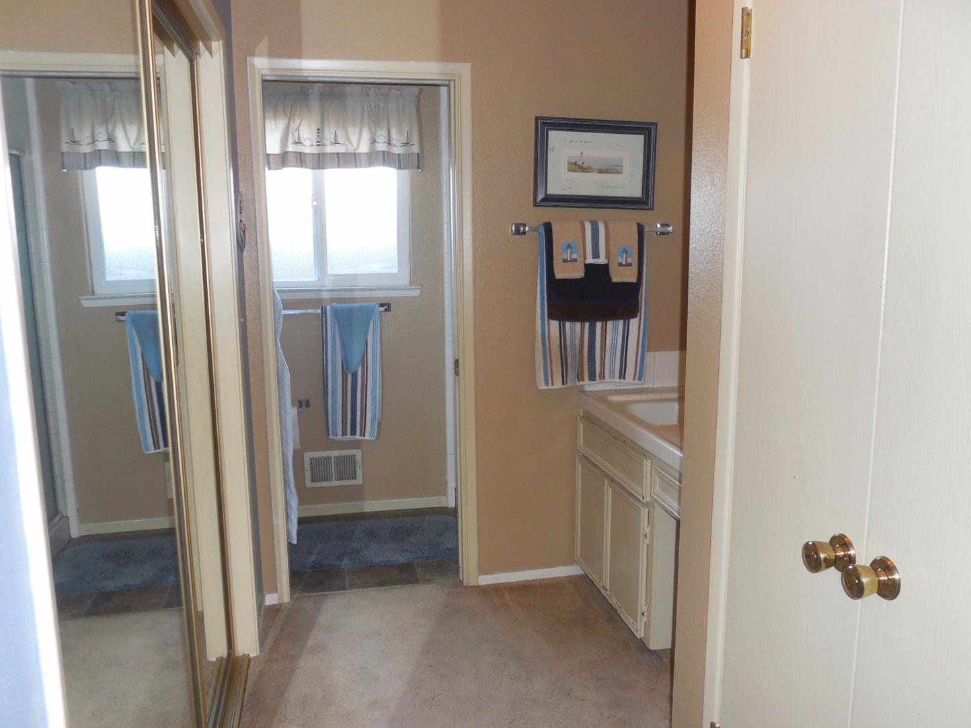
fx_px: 757
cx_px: 498
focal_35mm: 27
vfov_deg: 51.3
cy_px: 364
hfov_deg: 65.3
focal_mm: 4.6
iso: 280
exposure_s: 1/25
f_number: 3.5
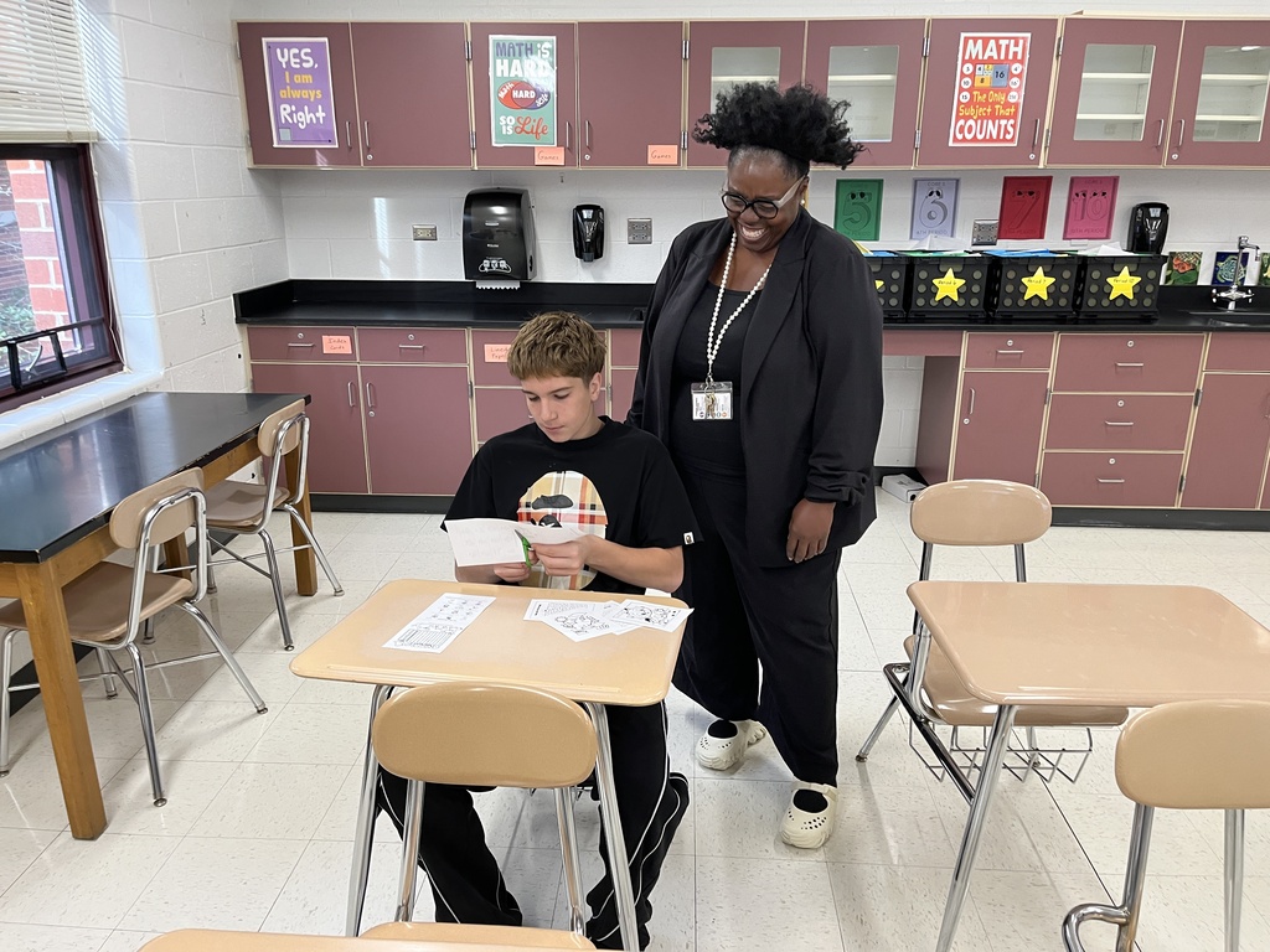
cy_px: 476
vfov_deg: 53.1
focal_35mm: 26
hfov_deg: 67.3
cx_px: 635
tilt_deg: -20.1
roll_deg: -0.6
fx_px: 954
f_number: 1.6
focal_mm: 5.1
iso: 125
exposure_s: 1/85
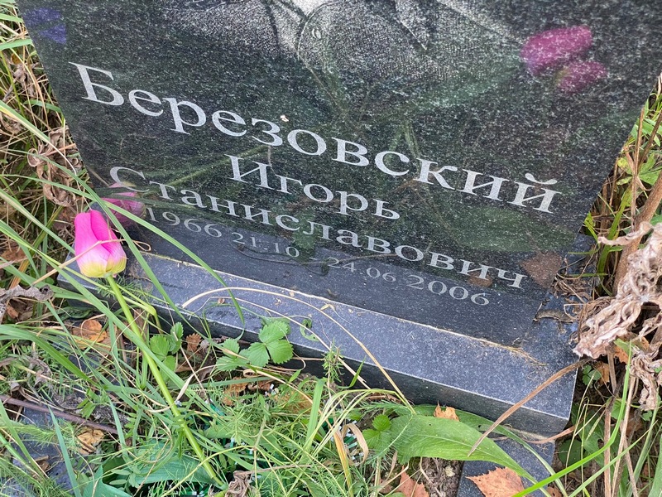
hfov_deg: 36.8
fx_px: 994
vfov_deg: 28.0
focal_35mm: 52
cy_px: 248
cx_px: 331
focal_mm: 6
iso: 100
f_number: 2
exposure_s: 1/121
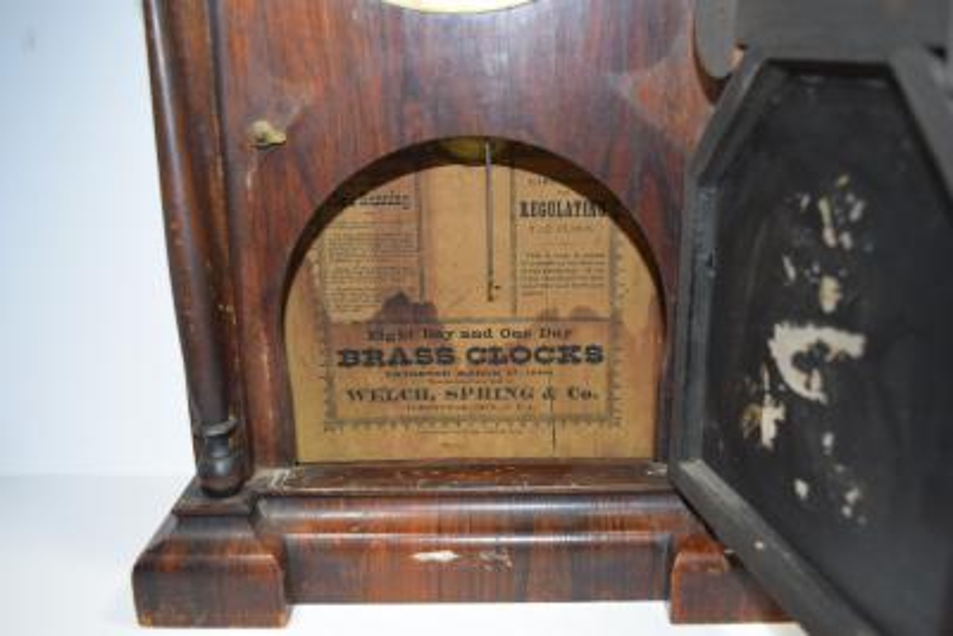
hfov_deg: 53.1
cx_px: 476
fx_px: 953
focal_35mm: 36
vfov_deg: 36.9
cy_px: 318
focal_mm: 24
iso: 640
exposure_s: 1/125
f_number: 5.6
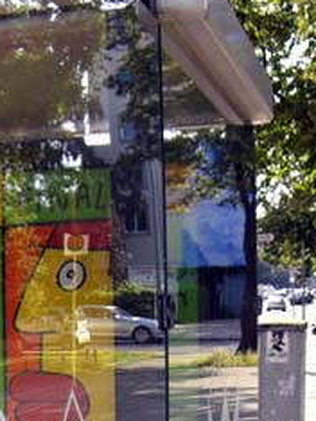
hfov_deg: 18.0
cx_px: 46
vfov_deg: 23.4
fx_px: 987
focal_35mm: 81
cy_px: 394
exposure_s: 1/250
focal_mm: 6.2
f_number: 2.7
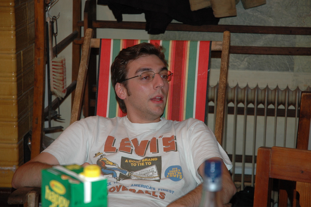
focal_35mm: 105
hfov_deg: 19.5
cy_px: 104
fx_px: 906
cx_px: 156
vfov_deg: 13.0
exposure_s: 1/60
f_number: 4.5
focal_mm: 70
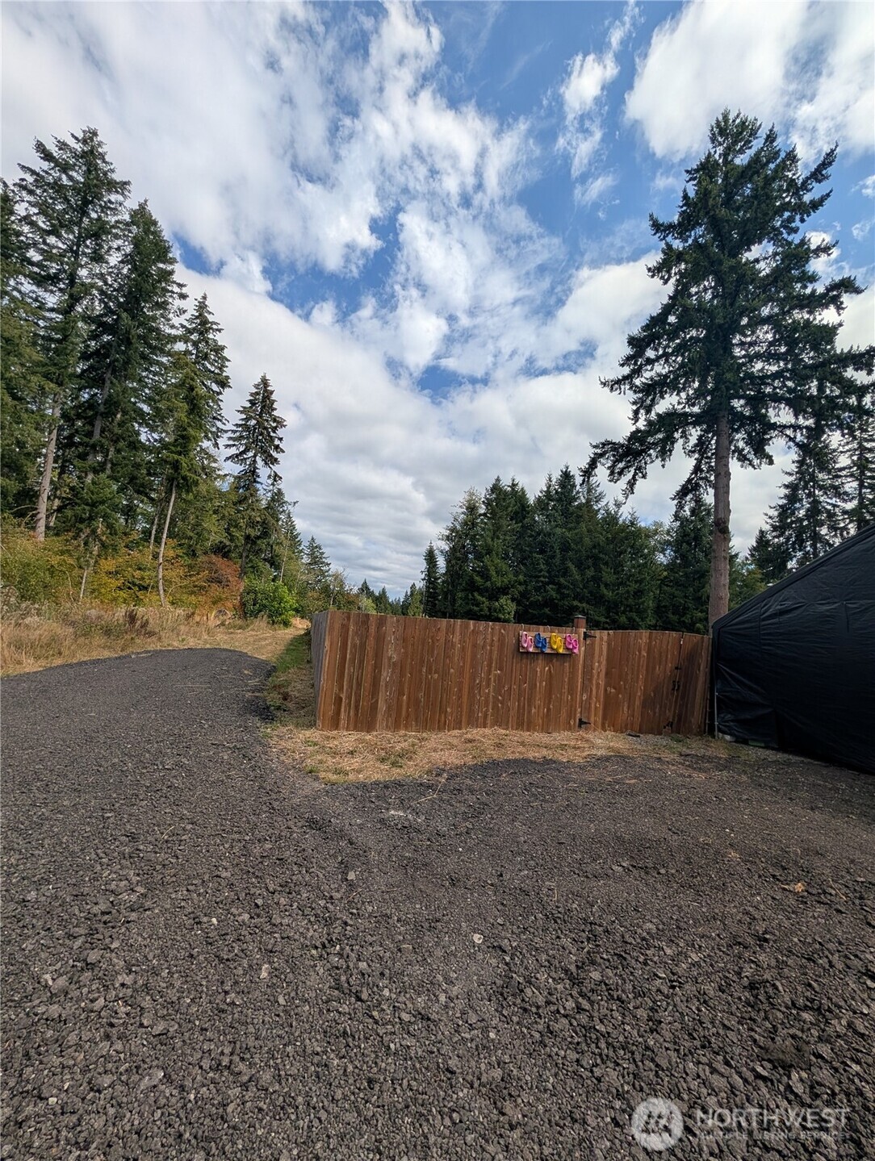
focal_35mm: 12
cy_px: 580
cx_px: 438
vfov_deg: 110.4
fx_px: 403
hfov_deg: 94.7
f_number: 1.7
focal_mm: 2.02
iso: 56
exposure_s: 1/4878
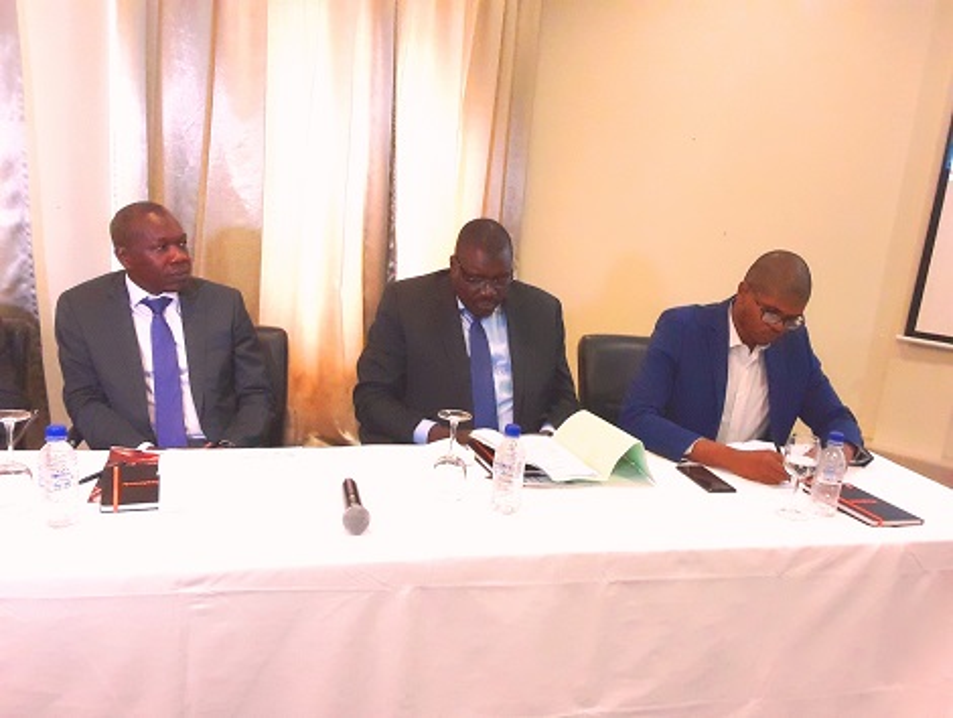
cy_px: 359
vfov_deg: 46.9
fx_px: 827
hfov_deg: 59.9
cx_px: 476
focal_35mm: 30
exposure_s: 1/33
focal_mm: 2.2
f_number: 1.9
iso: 320
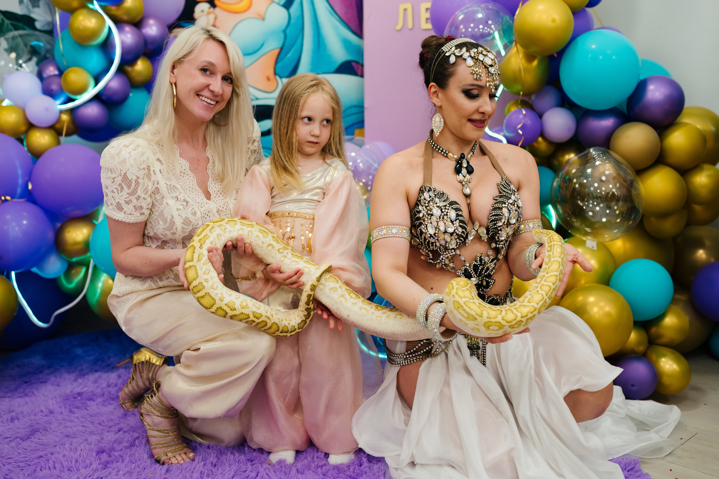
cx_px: 366
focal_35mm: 37
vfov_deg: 35.8
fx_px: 742
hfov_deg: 51.7
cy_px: 244
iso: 1000
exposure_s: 1/100
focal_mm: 35
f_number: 2.2
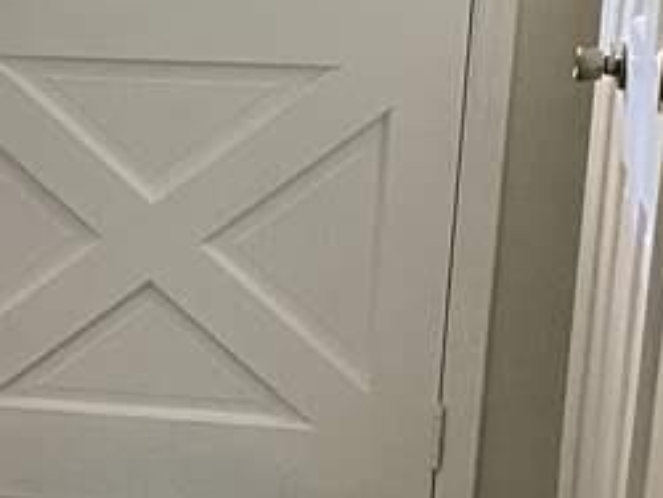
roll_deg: +0.1
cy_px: 289
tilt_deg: -15.6
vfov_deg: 11.2
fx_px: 2550
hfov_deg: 13.9
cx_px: -318
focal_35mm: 133
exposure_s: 1/60
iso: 400
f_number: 1.8
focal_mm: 4.25
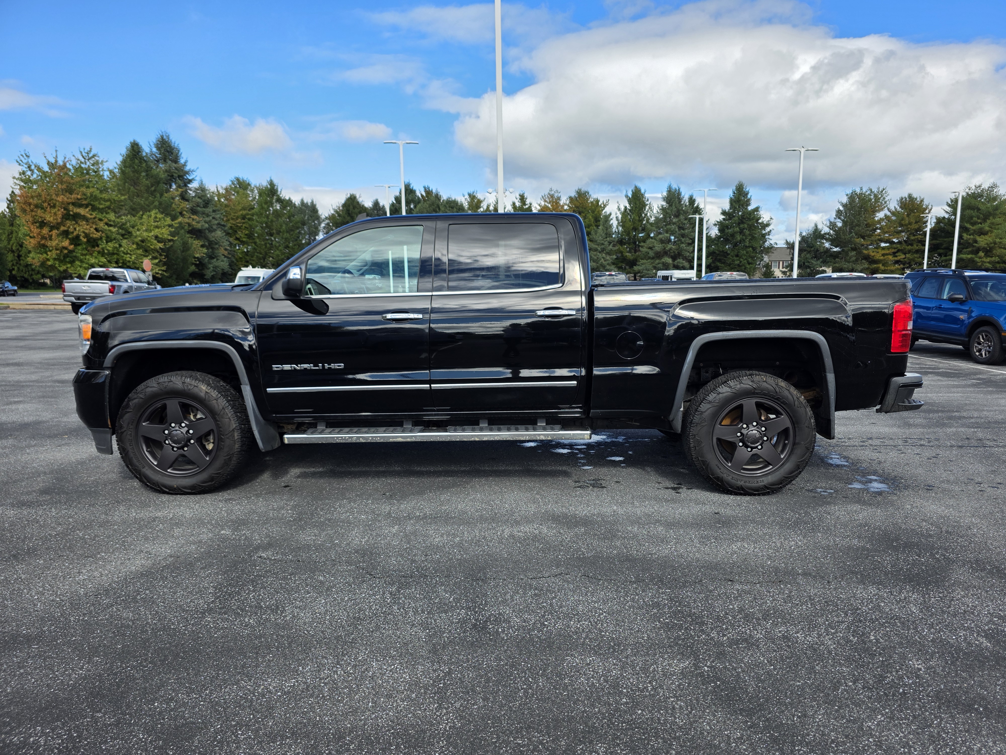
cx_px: 503
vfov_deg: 58.9
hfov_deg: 73.9
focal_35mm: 23
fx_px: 668
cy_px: 378
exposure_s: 1/3502
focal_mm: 6.3
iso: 80
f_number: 1.7
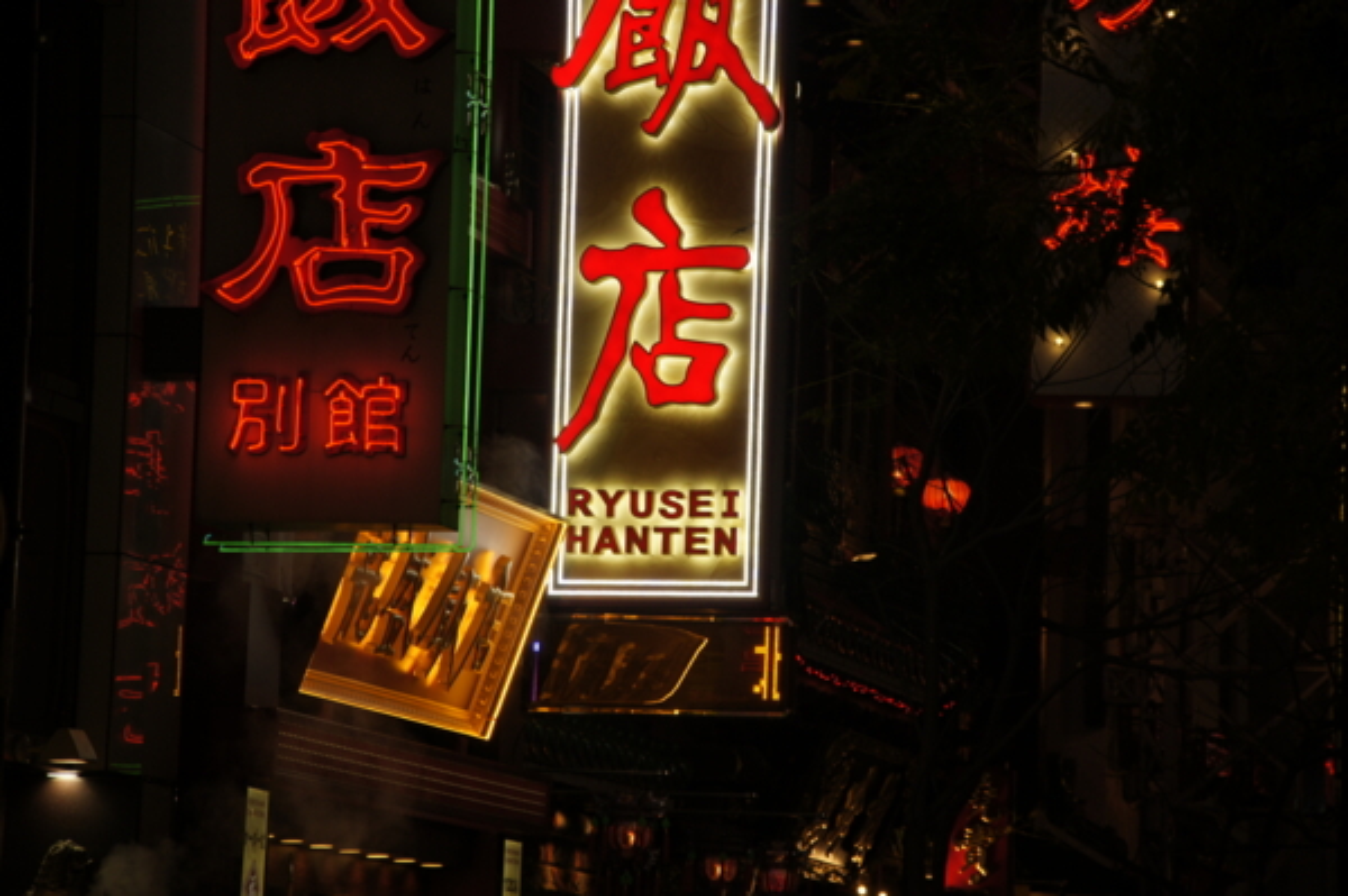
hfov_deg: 13.7
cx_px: 674
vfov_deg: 9.1
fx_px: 5612
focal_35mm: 150
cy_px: 448
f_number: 5.6
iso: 320
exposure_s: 1/160
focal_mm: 100
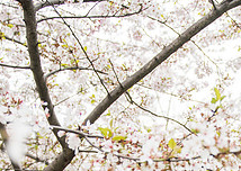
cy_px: 224
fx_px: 471
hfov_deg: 28.0
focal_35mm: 69
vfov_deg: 19.0
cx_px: 199
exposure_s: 1/640
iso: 125
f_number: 2.8
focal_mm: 24
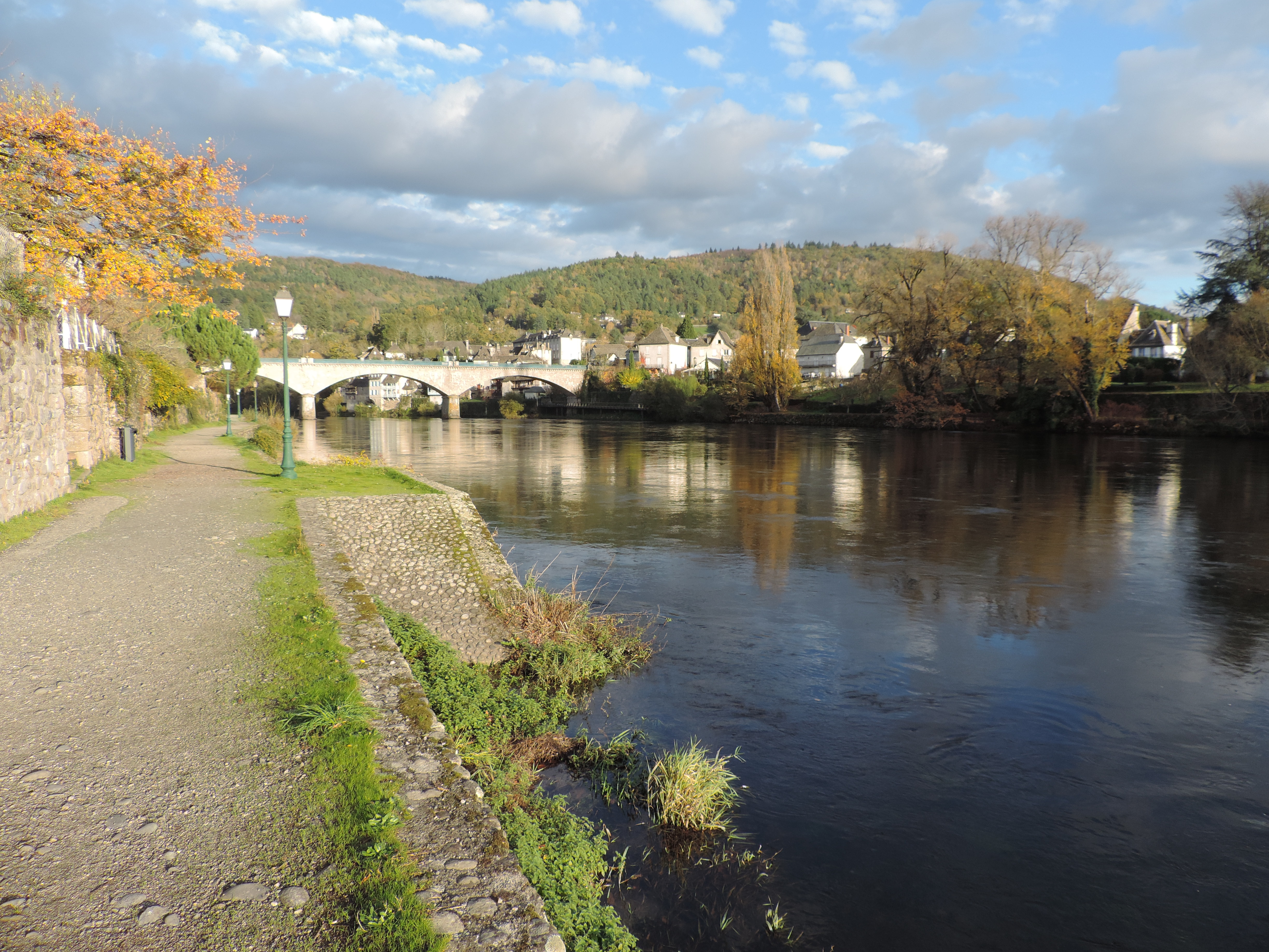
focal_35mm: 24
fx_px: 880
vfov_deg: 56.8
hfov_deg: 71.6
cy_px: 476
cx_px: 634
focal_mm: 4.3
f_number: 3
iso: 80
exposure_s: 1/400
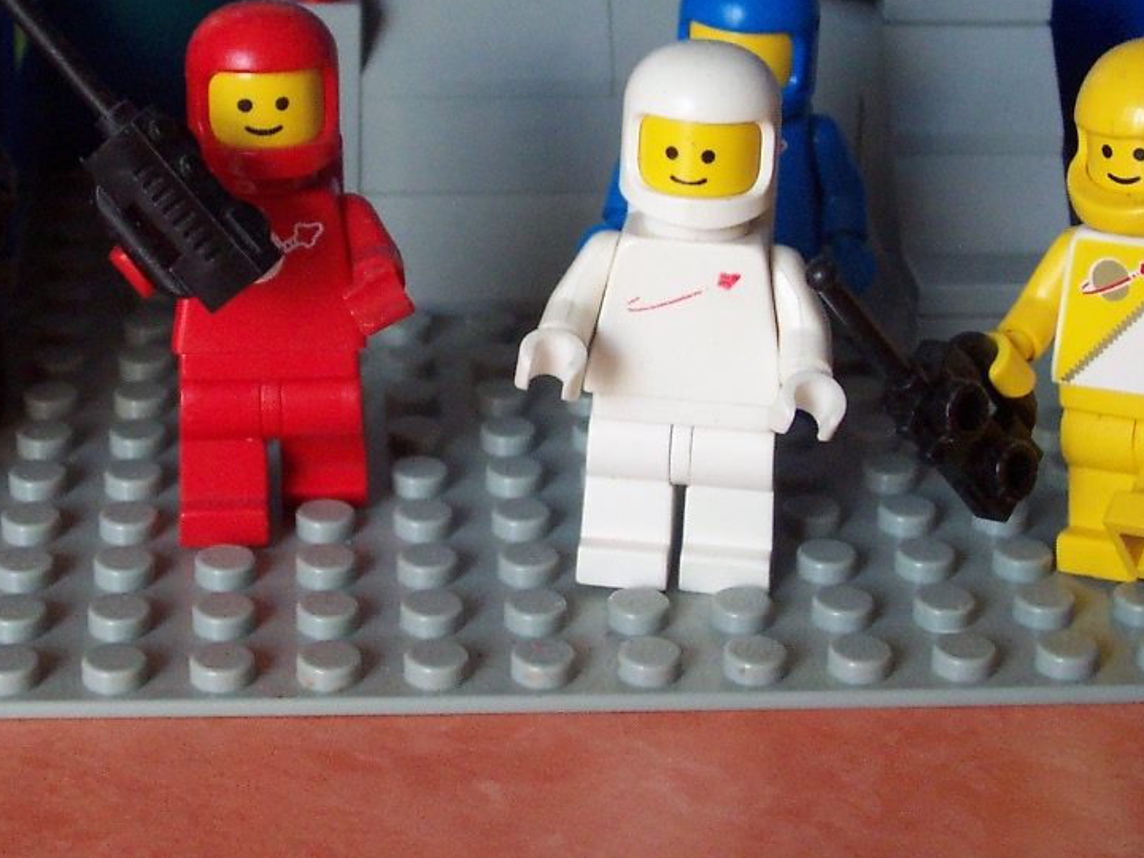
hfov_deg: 20.6
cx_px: 453
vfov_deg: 15.5
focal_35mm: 95
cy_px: 300
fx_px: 3140
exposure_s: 1/45
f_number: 3.4
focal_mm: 8.6
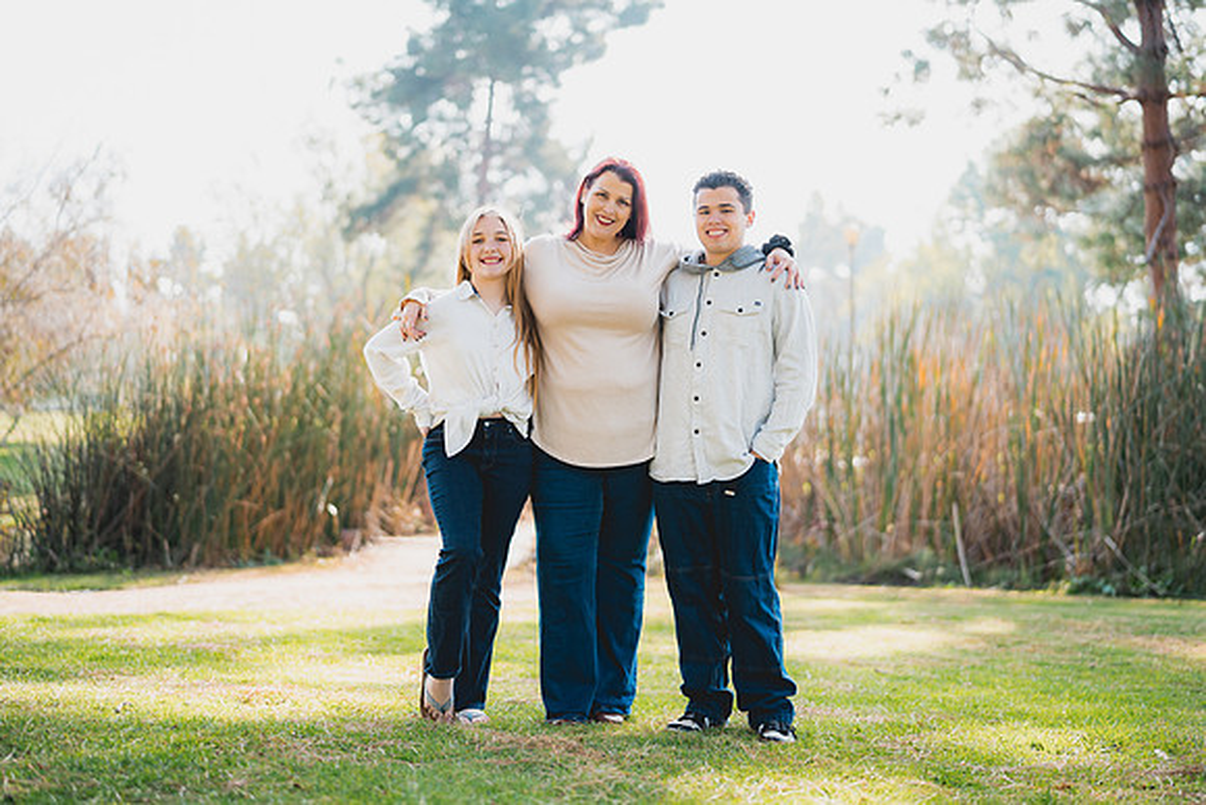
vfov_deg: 27.0
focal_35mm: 50
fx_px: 1675
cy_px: 402
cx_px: 603
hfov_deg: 39.6
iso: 250
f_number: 1.4
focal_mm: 50
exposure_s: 1/1600
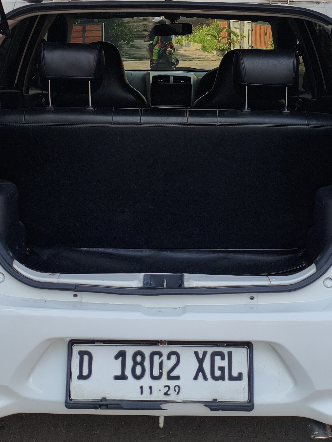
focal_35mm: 58
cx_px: 177
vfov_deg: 32.0
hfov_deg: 25.2
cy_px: 67
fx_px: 742
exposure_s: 1/1188
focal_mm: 4.94
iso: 80
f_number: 1.5
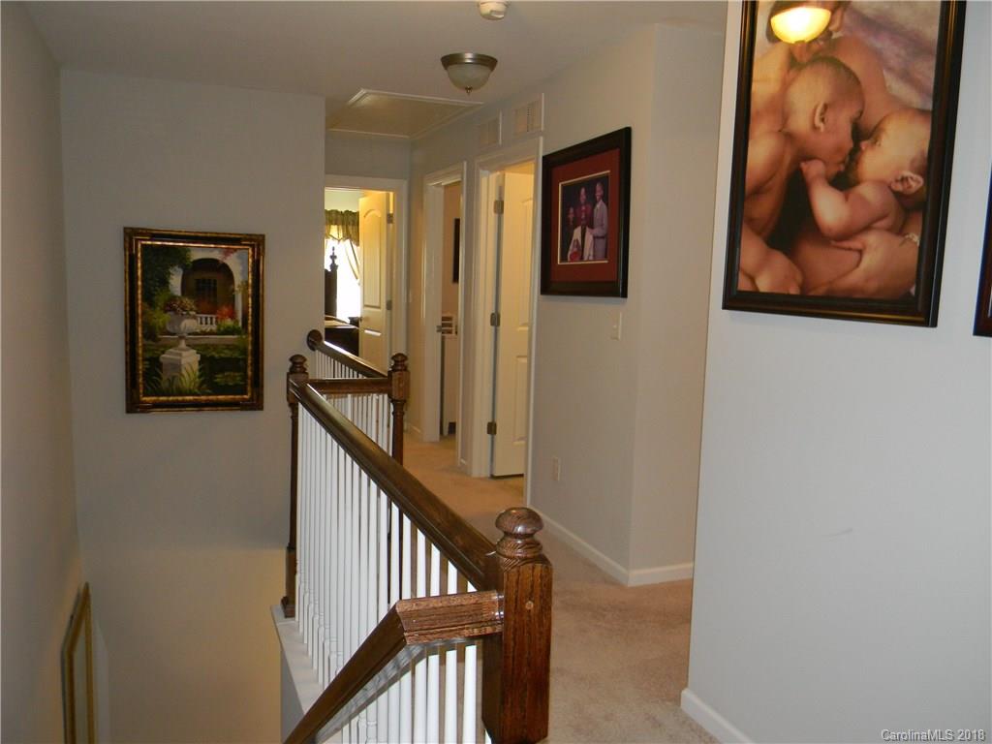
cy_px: 372
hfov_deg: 63.4
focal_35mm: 28
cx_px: 496
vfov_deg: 49.7
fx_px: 802
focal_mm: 5
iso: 200
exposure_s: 1/26
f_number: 3.5
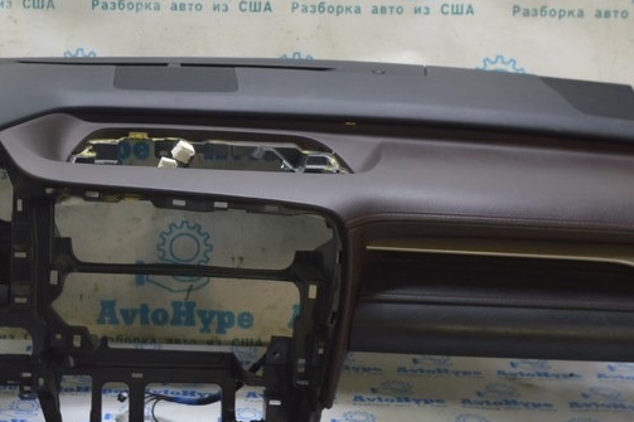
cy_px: 123
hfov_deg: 32.2
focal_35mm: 61
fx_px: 1074
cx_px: 154
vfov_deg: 22.1
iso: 400
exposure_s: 1/20
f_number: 5.6
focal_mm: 20
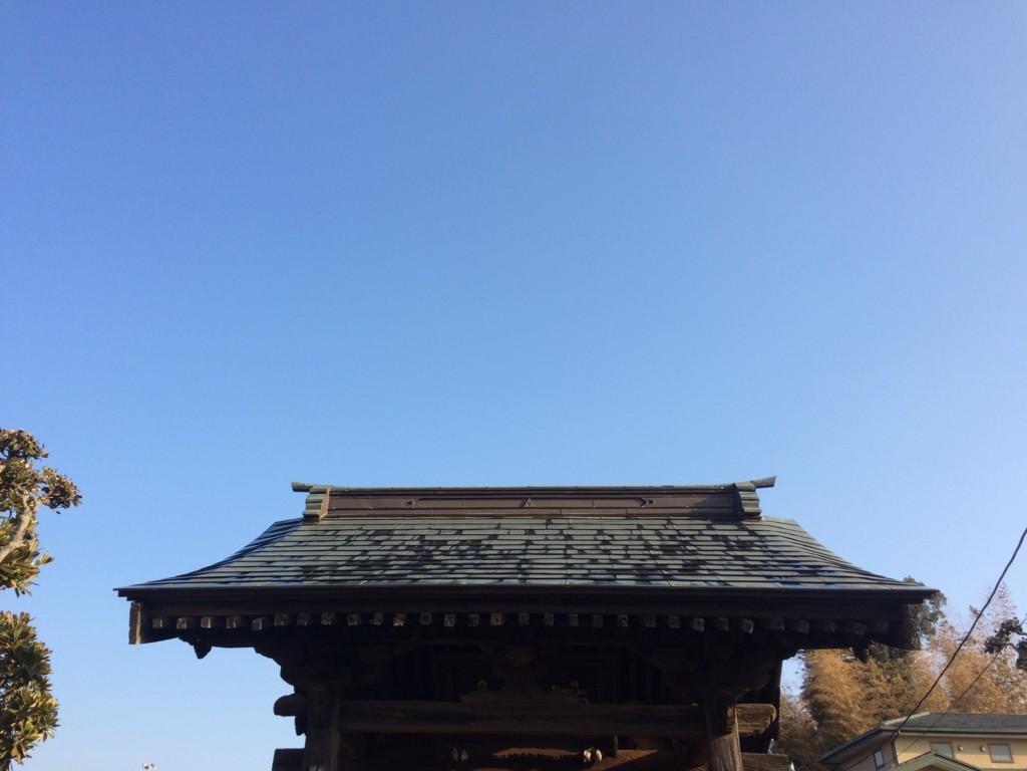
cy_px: 386
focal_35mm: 29
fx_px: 860
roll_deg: +0.8
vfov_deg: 48.2
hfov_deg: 61.7
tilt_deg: +32.2
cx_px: 514
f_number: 2.2
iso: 32
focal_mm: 4.15
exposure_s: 1/1172
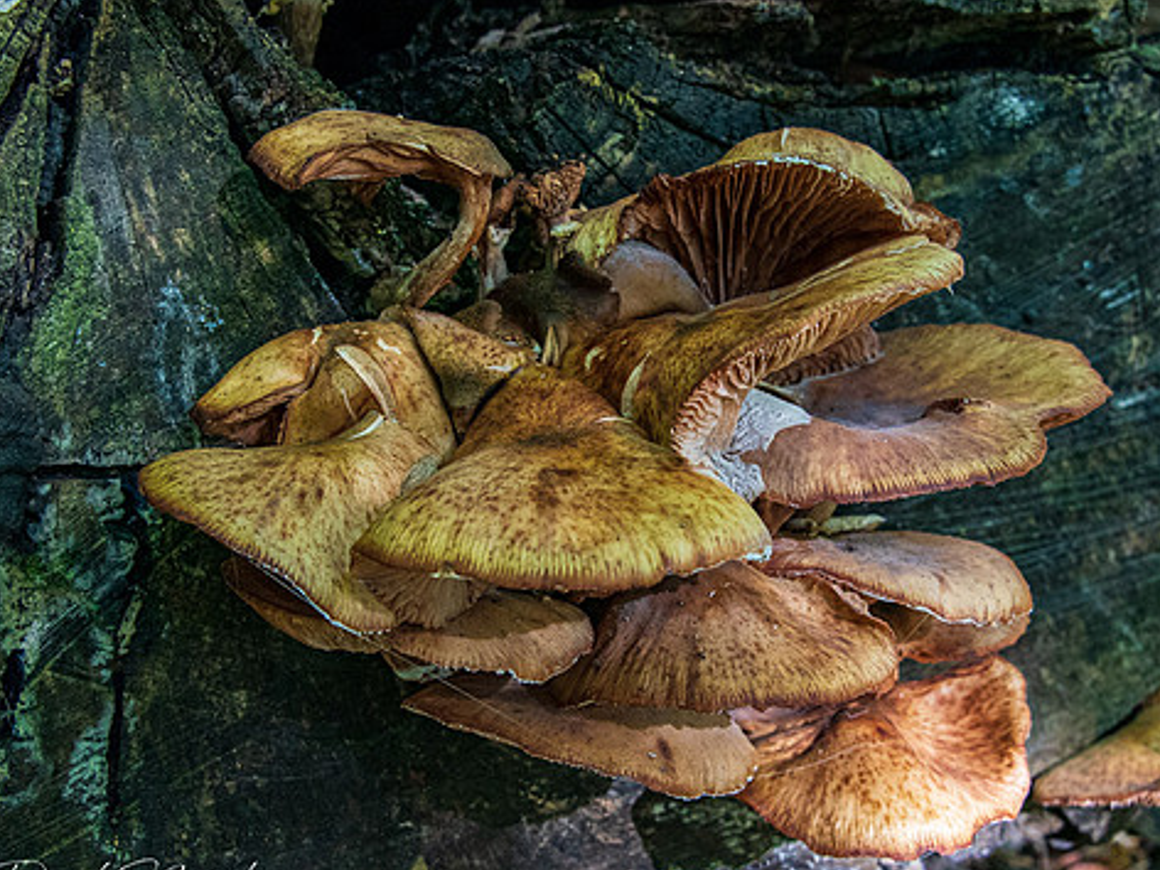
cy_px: 468
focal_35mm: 52
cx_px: 641
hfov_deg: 36.8
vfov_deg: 28.0
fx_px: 1743
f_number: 10
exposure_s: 1/125
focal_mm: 44
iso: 3600
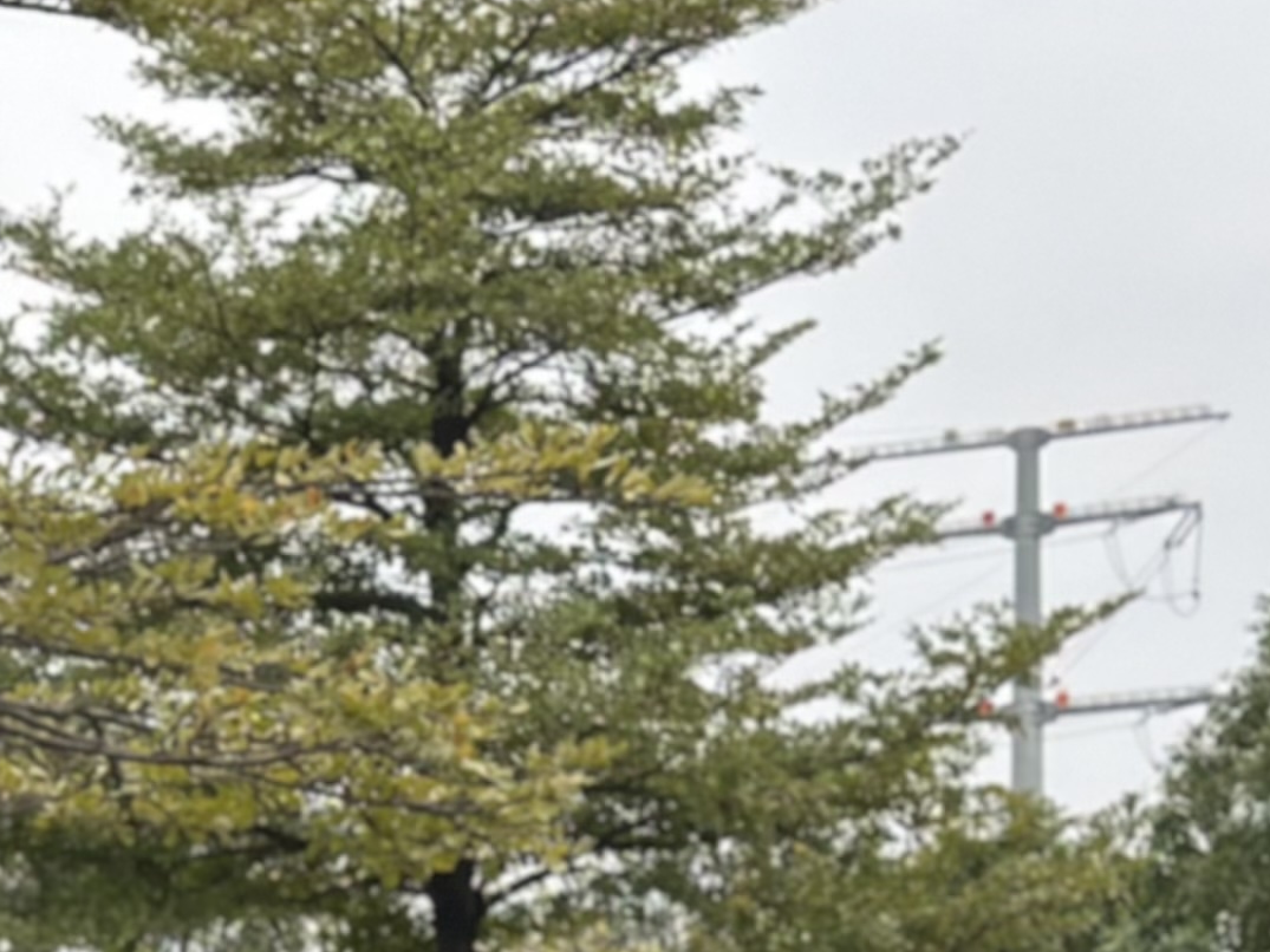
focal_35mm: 180
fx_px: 6603
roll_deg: +0.6
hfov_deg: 10.6
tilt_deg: -0.7
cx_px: -643
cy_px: 1774
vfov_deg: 7.9
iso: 80
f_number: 1.78
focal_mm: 6.86
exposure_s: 1/1120
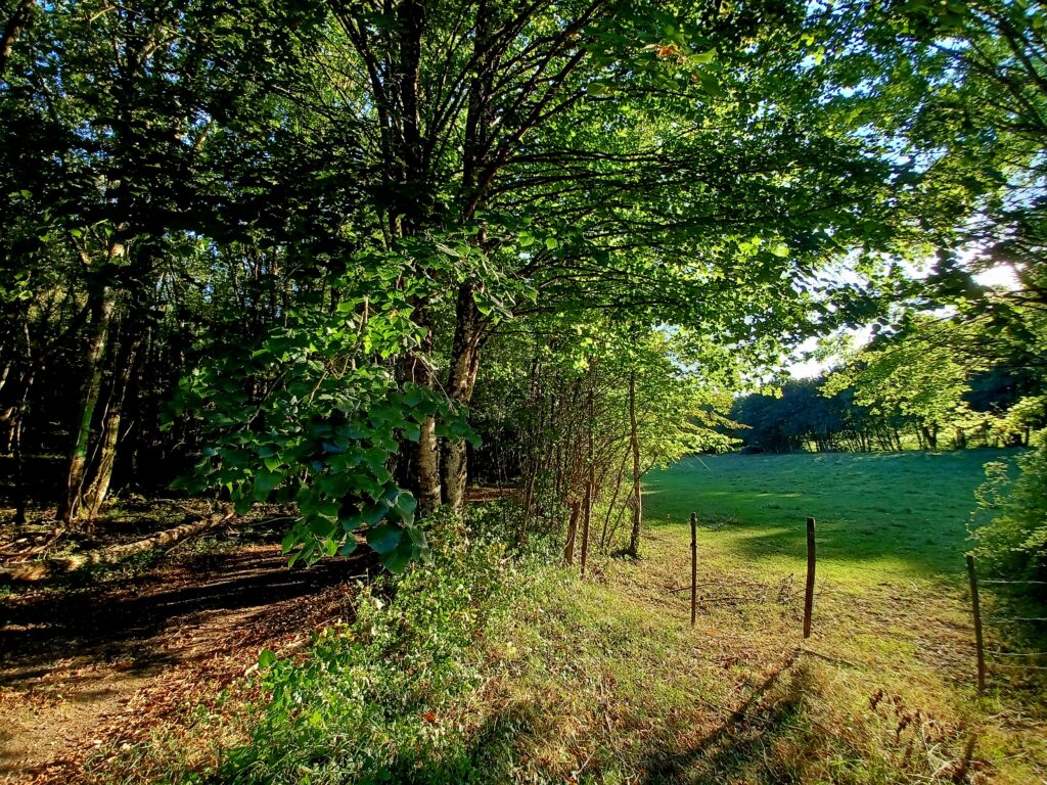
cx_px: 524
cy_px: 392
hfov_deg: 106.2
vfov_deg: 89.9
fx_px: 393
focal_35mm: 13
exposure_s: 1/132
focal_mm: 1.42
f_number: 2.2
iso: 40
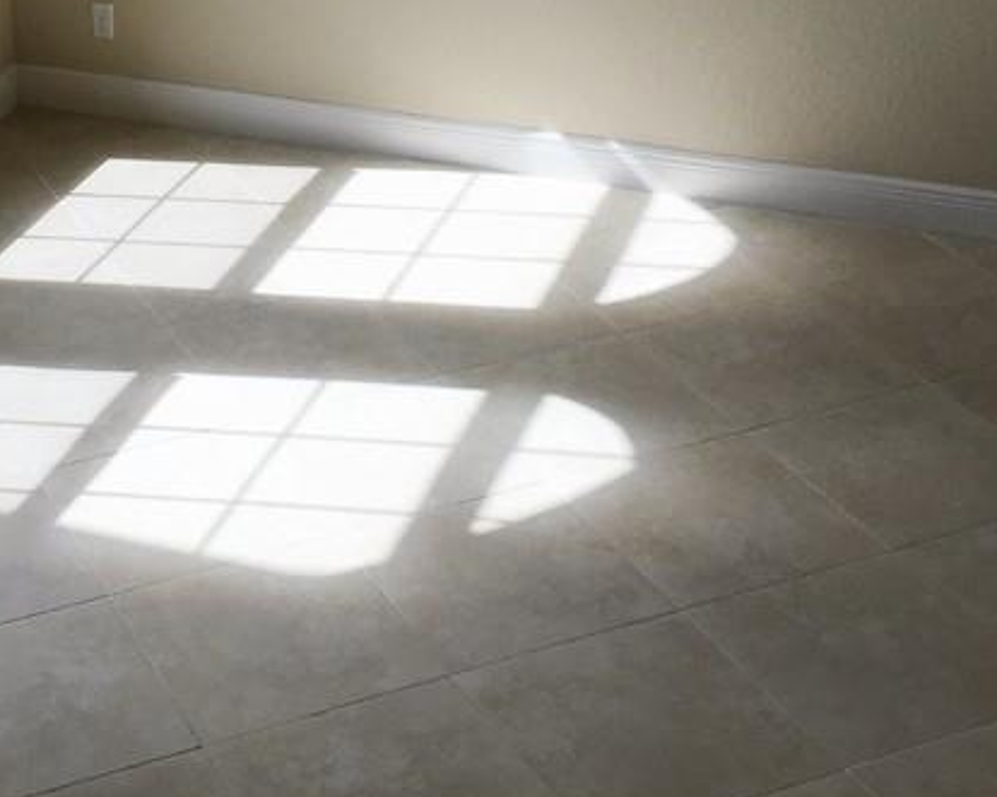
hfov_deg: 26.7
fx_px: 2065
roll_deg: +0.7
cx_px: 210
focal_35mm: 70
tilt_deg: -24.2
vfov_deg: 21.6
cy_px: 171
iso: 32
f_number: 2.2
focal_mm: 4.15
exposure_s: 1/338
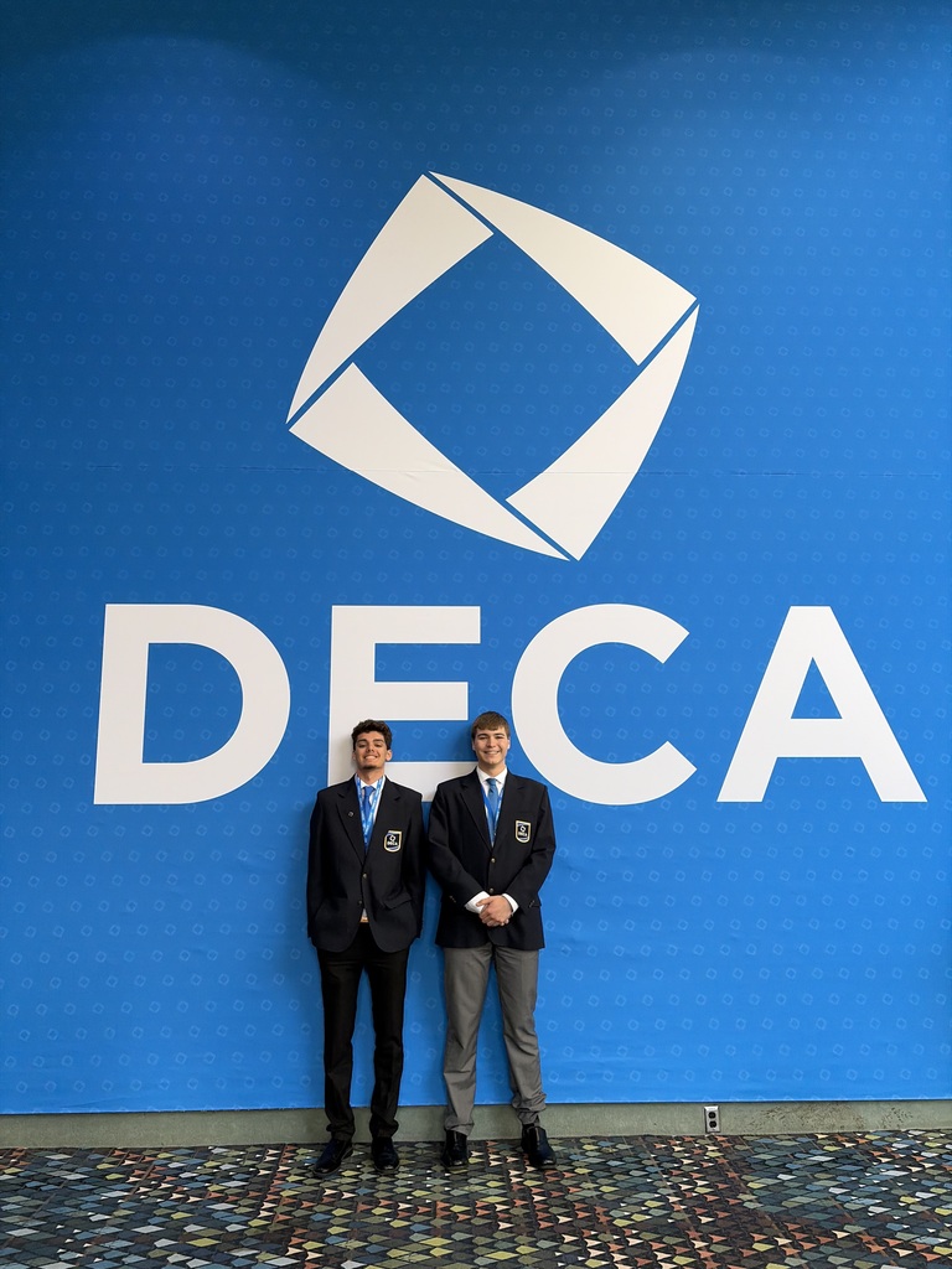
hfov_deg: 53.1
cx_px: 476
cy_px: 634
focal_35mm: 26
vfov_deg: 67.3
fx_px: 953
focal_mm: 5.96
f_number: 1.6
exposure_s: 1/246
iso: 200
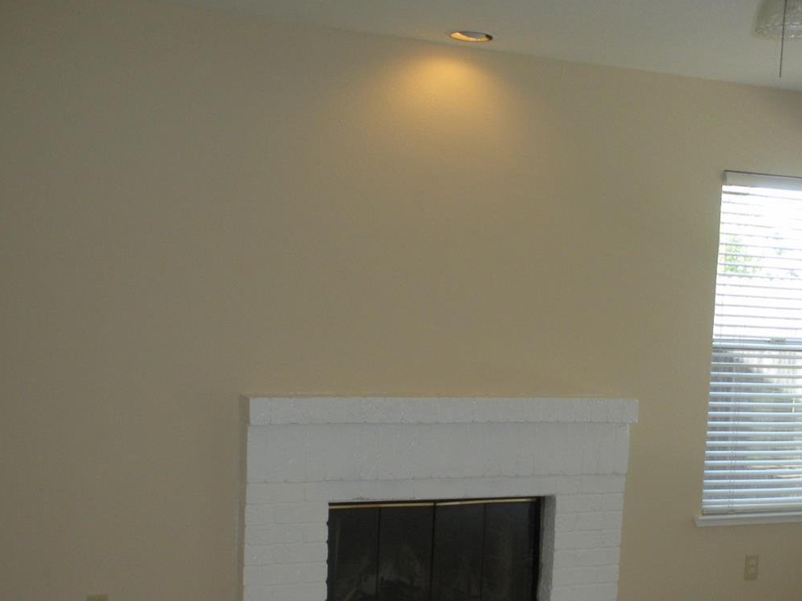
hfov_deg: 36.0
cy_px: 413
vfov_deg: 27.3
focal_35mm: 53
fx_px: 1227
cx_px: 495
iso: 150
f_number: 3.5
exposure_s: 1/59.1
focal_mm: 6.3
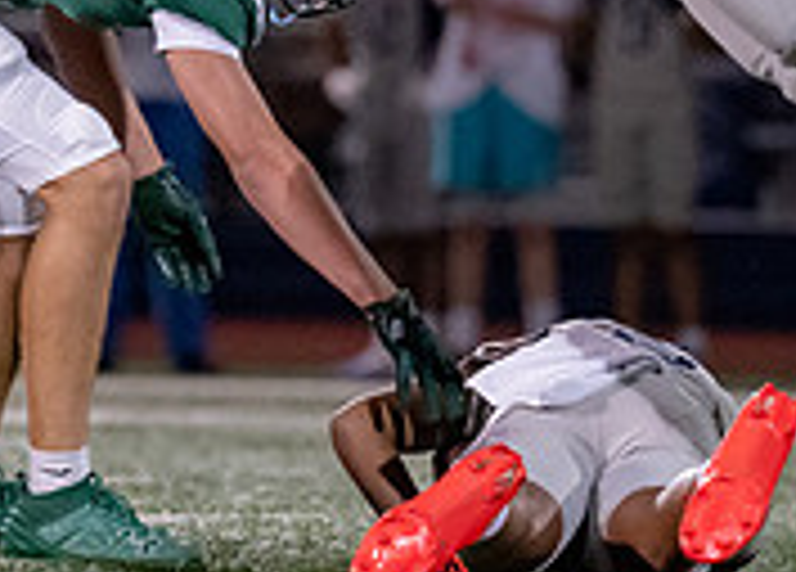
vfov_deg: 1.8
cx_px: 195
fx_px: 17887
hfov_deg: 2.5
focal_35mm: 790
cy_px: -29
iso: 5000
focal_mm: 200
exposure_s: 1/1000
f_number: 2.8
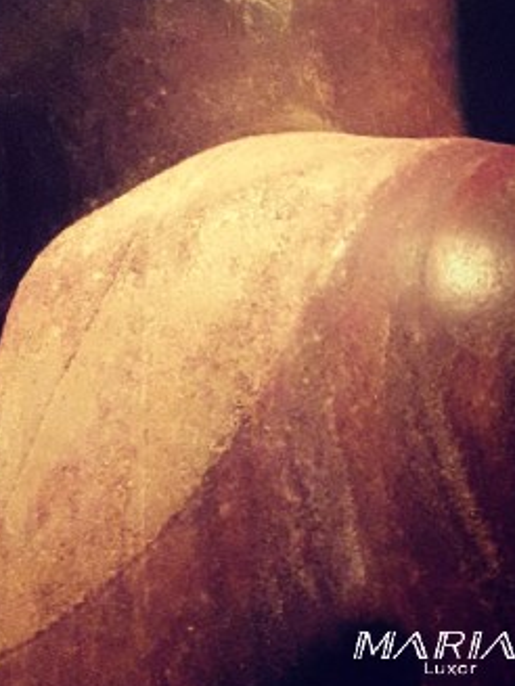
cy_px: 5
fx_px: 1131
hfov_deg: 24.9
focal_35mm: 57
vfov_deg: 31.3
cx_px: 57
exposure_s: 1/17
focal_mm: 3.7
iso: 800
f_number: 1.9
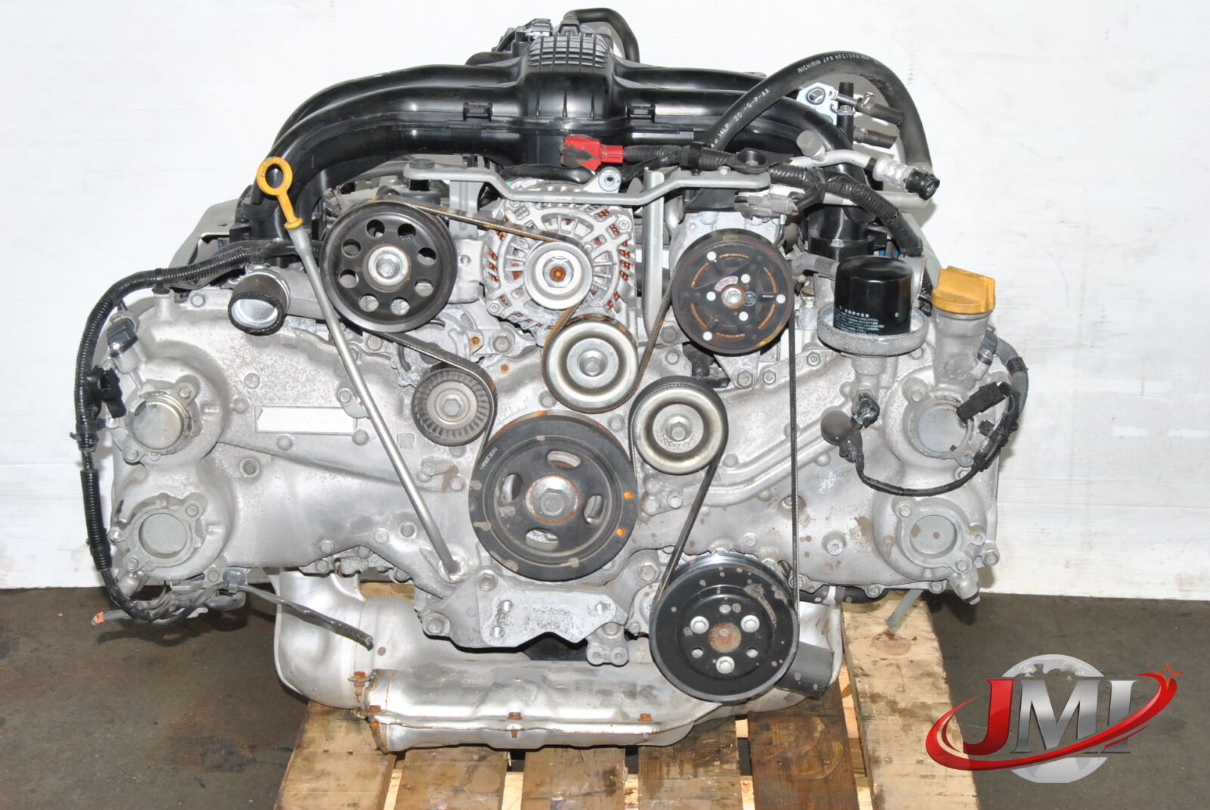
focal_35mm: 68
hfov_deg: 29.8
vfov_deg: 20.2
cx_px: 605
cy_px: 405
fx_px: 2271
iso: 800
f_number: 11
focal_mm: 45
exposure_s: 1/200
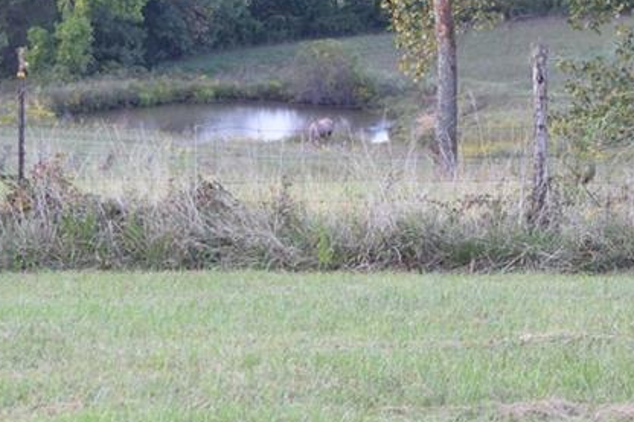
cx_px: 148
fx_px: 3578
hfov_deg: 10.1
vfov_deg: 6.7
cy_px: 14
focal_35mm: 203
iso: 400
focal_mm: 55
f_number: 5.6
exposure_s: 1/80
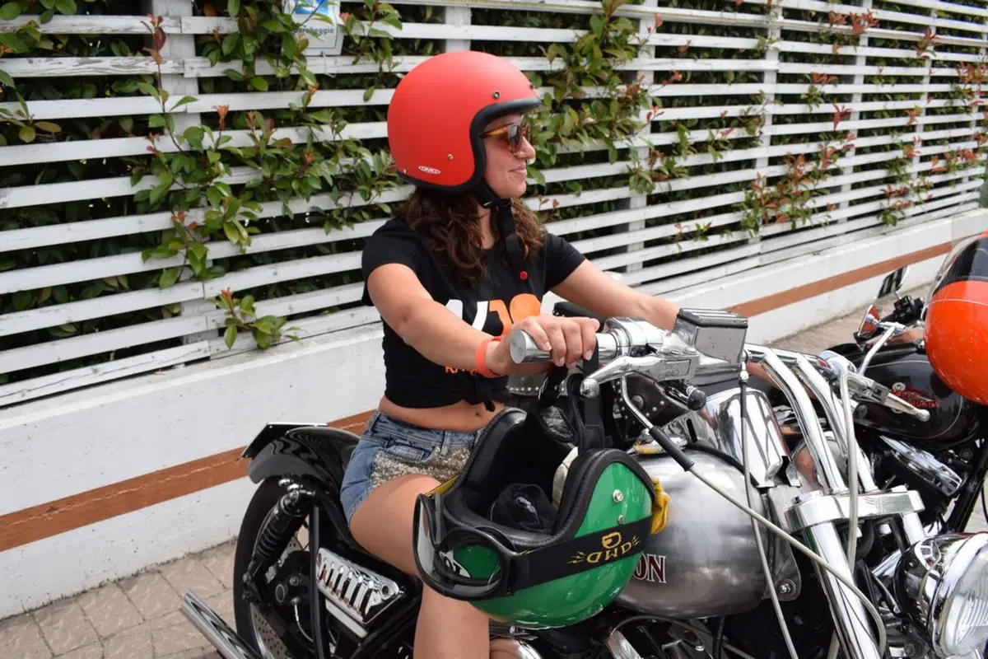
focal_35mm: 30
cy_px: 330
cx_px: 494
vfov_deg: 43.6
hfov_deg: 61.9
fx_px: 823
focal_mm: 20
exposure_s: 1/320
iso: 200
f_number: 9
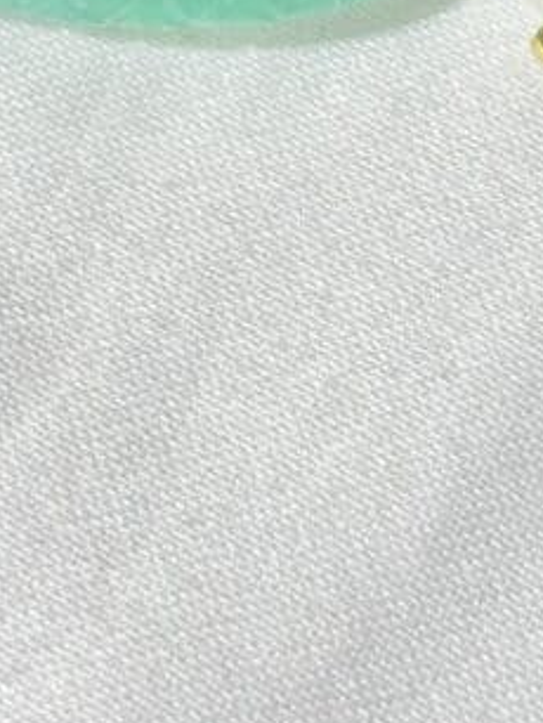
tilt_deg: -61.4
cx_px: 465
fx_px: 3634
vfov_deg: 11.2
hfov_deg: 8.5
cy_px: -113
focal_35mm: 174
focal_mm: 5.96
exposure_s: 1/388
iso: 32
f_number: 1.6
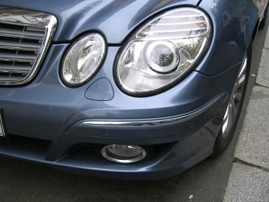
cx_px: 134
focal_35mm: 38
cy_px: 101
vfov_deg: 37.7
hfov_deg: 49.0
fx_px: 295
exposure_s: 1/60
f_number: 2.8
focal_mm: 7.9
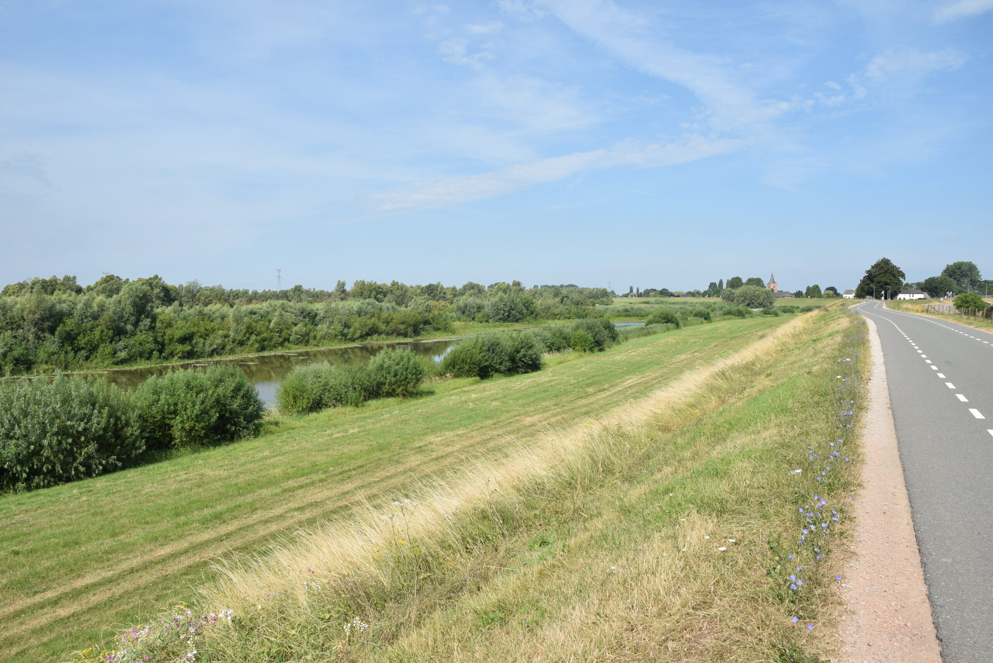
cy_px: 332
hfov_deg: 67.4
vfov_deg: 48.0
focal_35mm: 27
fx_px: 745
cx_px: 496
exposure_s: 1/350
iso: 200
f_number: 9.5
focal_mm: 18
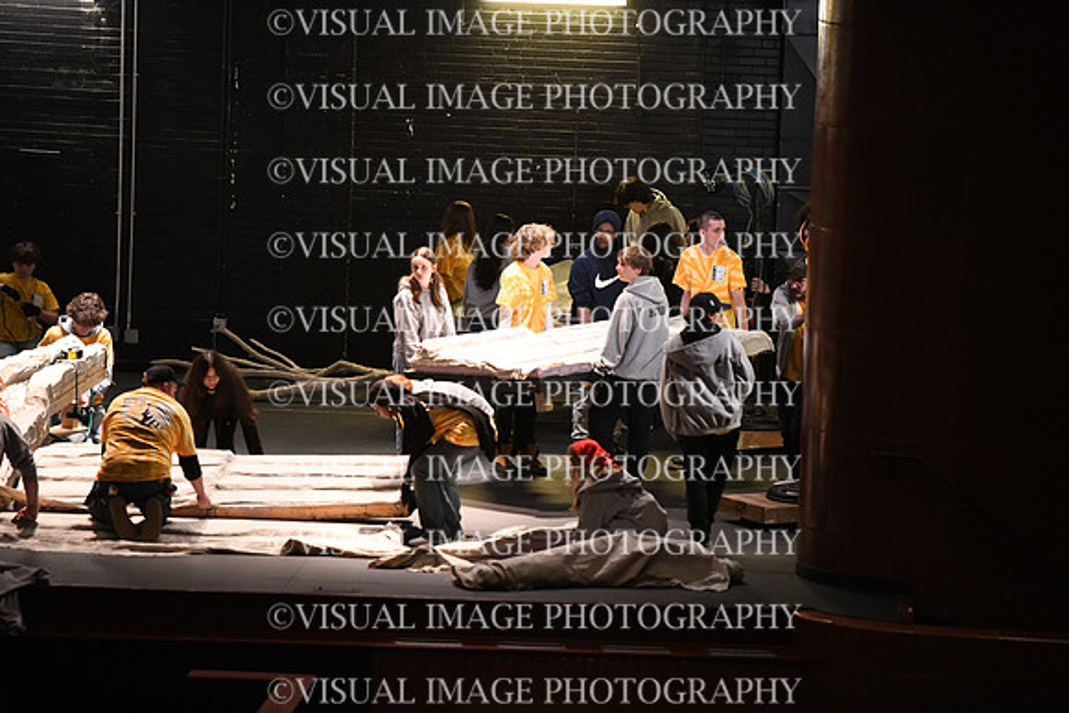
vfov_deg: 6.9
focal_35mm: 200
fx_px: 5940
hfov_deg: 10.3
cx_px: 534
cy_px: 356
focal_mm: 200
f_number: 2.8
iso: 8000
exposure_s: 1/400
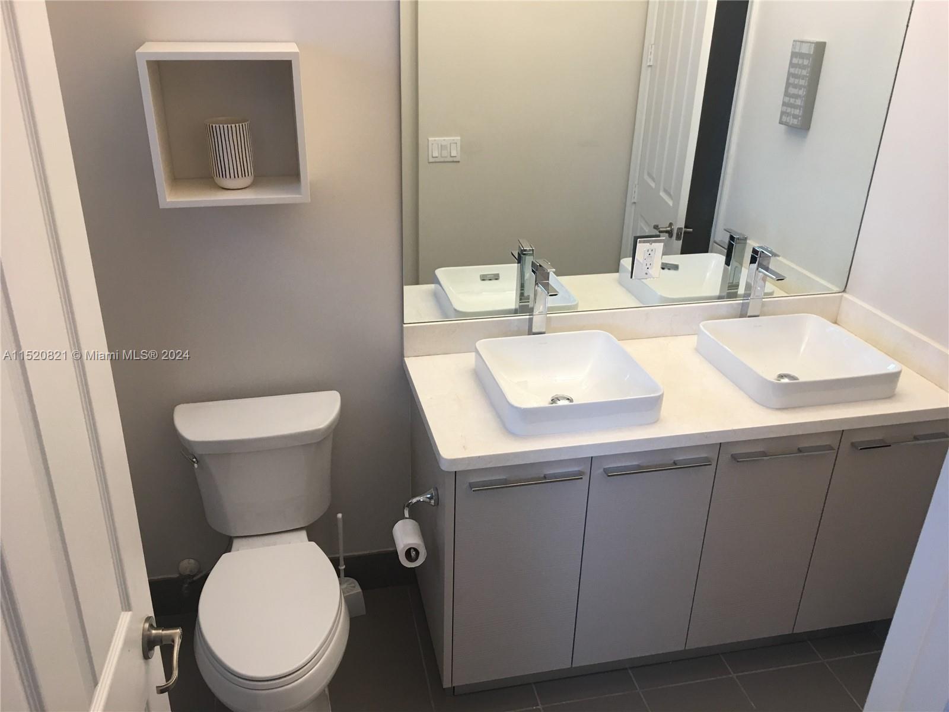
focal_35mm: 29
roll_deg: -2.5
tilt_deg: -24.6
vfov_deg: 48.2
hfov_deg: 61.7
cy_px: 356
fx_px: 795
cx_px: 474
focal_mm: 4.15
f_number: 2.2
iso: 40
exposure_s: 1/15
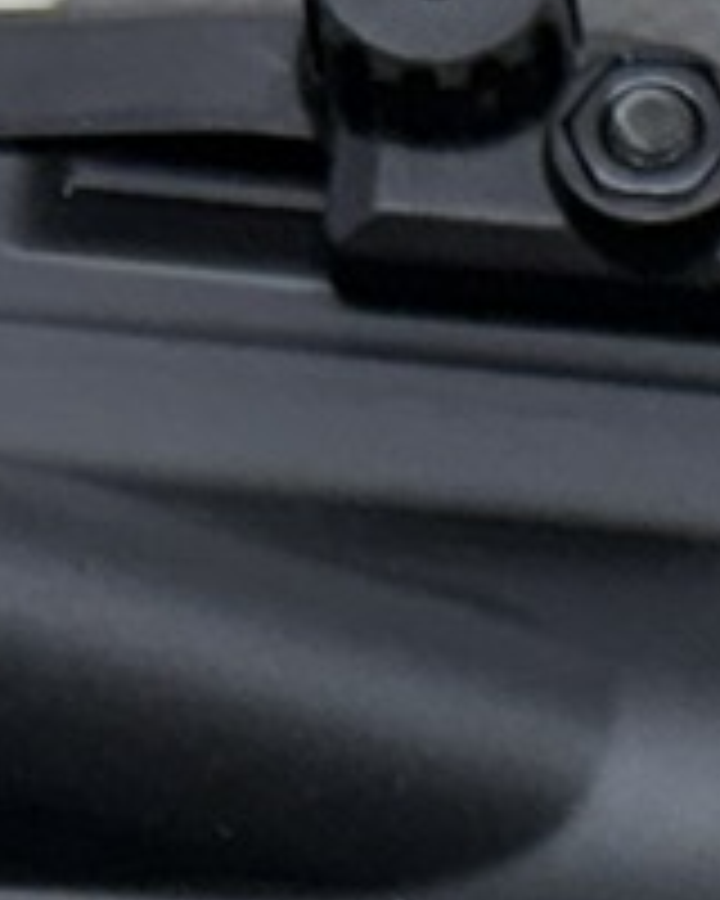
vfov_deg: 7.4
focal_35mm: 240
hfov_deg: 6.3
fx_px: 6393
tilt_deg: -65.5
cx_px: 1400
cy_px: 2394
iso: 80
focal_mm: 6.76
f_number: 1.78
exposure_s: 1/100
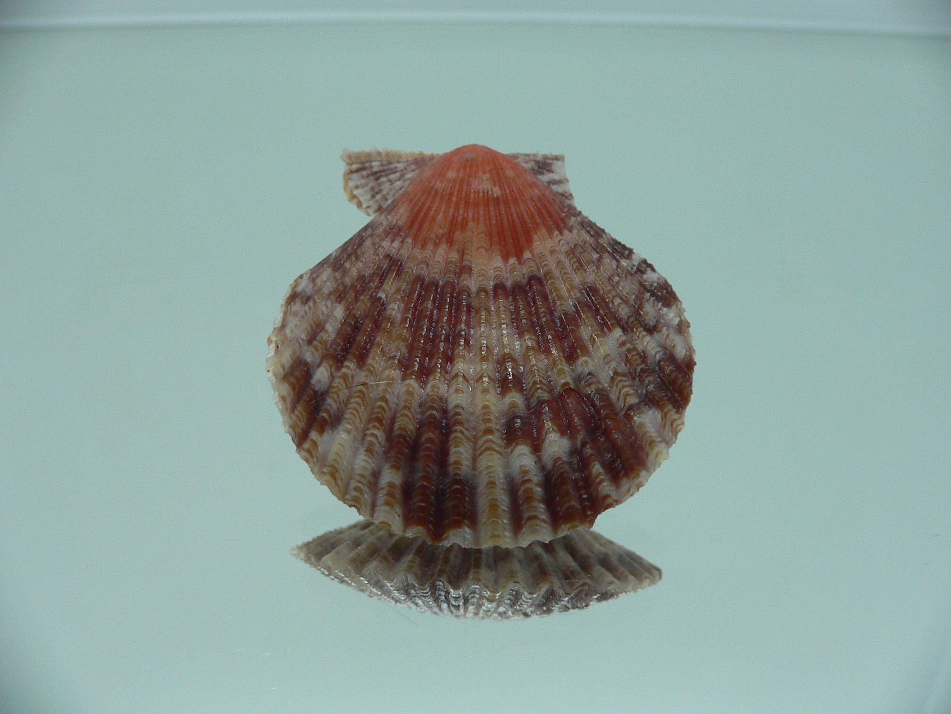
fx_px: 962
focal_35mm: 35
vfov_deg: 40.7
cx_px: 476
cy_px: 357
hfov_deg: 52.6
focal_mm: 4.6
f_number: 2.8
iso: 100
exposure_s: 1/60
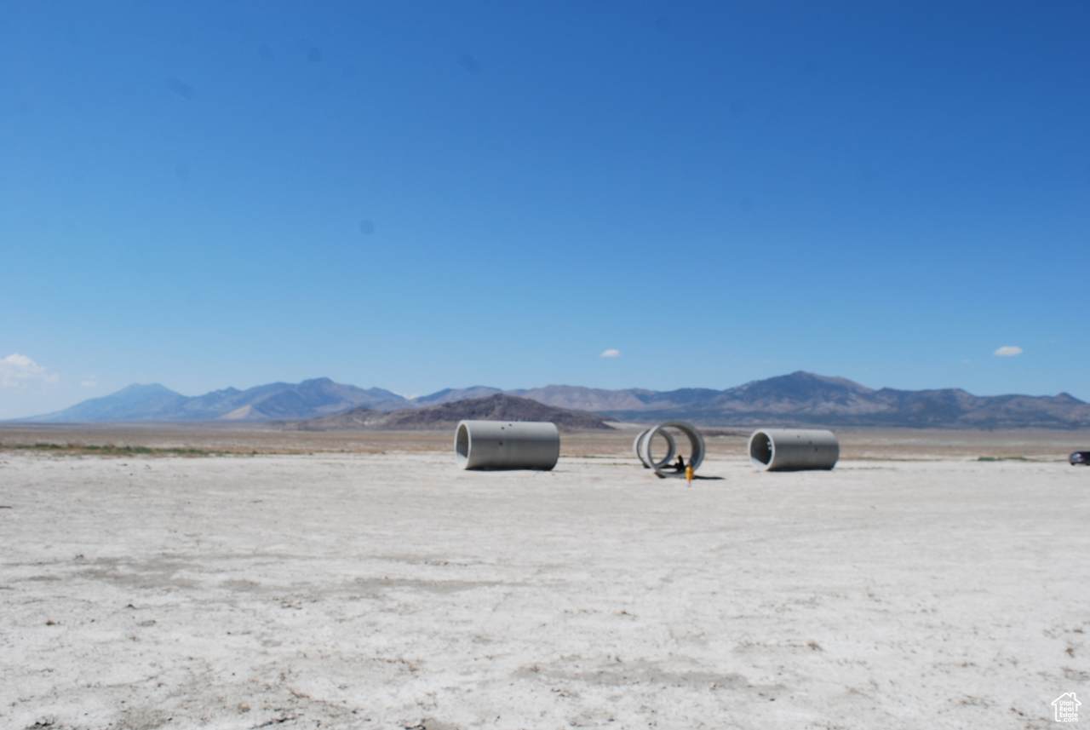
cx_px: 545
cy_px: 365
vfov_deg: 43.7
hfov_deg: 61.9
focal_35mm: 30
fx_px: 909
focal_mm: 20
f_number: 9
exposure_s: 1/320
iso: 100
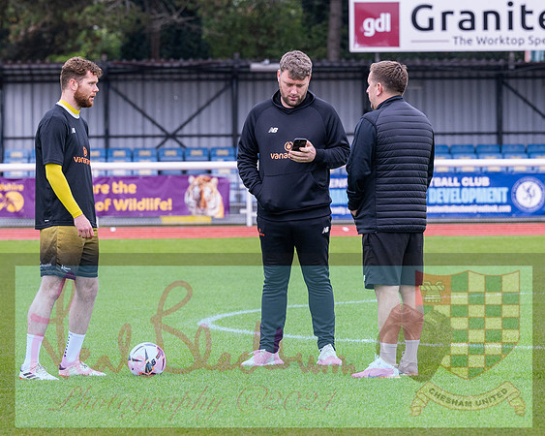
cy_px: 220
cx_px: 255
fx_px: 4559
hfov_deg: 6.8
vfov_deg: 5.5
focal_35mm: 283
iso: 400
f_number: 5
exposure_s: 1/250
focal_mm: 165
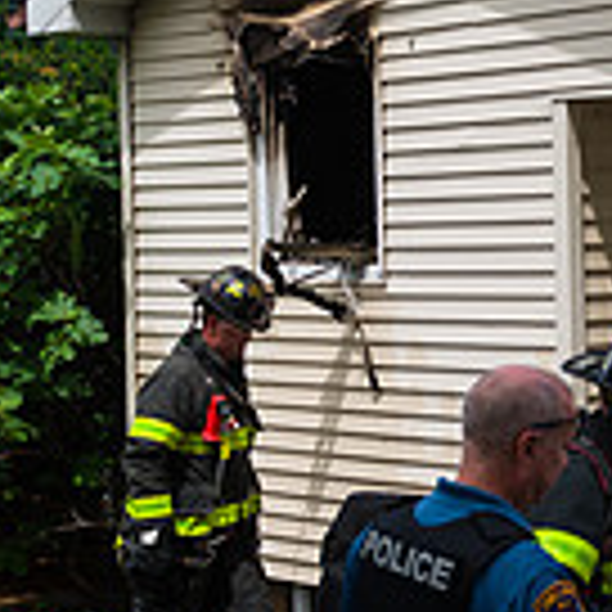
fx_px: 1740
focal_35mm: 87
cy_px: 320
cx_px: 828
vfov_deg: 19.9
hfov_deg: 18.4
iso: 200
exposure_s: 1/4000
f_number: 3.2
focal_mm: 24
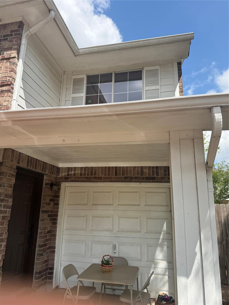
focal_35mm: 24
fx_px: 212
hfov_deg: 56.8
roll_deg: -3.2
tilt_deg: +16.6
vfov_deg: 71.6
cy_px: 152
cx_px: 114
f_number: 1.78
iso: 80
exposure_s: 1/3759
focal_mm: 6.76
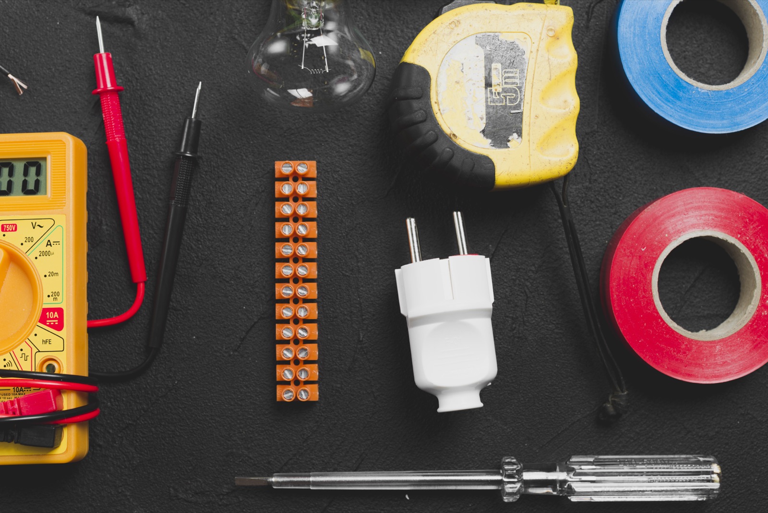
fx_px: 1067
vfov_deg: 27.0
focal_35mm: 50
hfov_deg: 39.6
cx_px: 384
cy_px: 256
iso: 100
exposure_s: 1/160
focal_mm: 50
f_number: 6.3
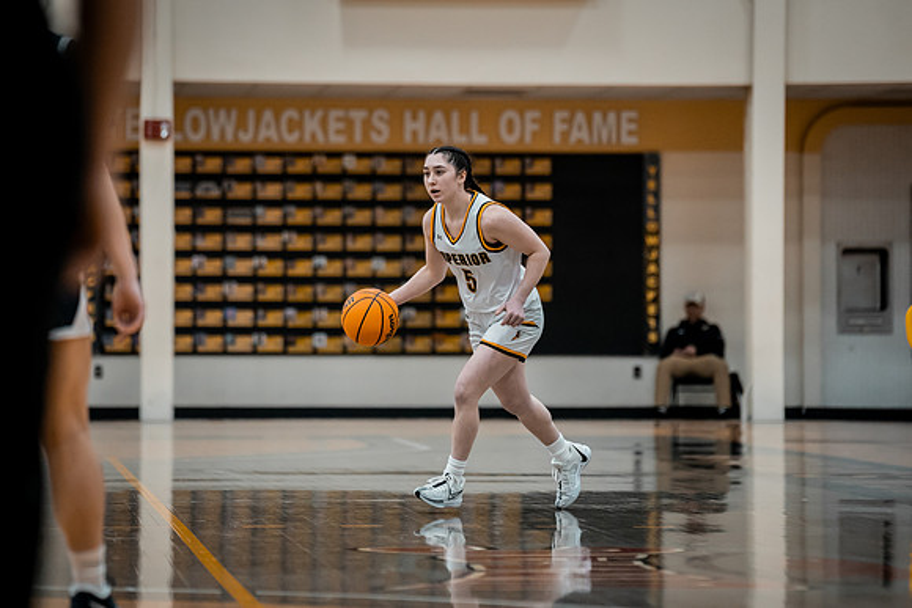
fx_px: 5135
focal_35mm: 203
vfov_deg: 6.8
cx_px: 443
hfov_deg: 10.1
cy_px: 297
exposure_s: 1/640
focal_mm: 150
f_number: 2.8
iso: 1600
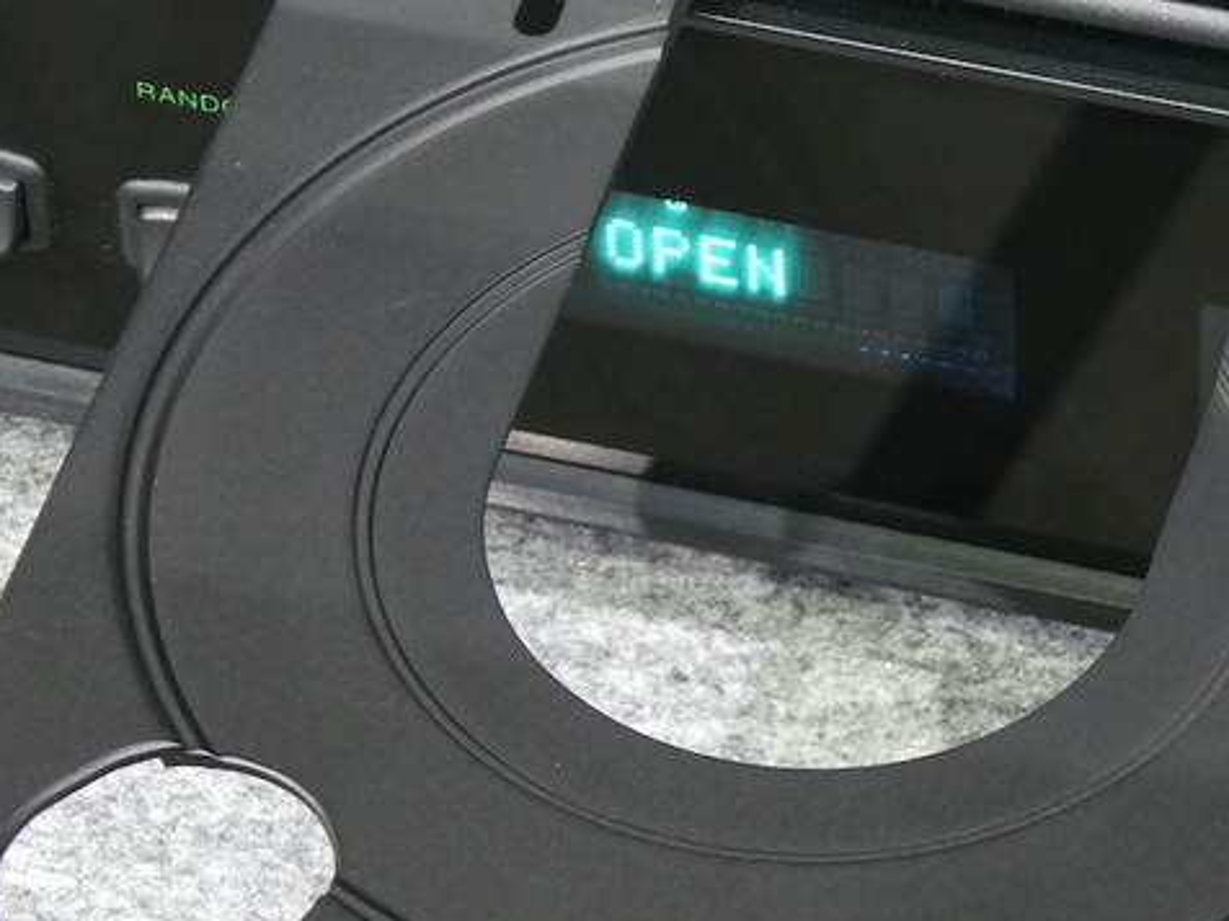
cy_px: 640
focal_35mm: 272
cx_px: 777
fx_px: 9657
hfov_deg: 7.3
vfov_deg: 5.5
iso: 200
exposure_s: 1/2
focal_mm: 24.2
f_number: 5.3
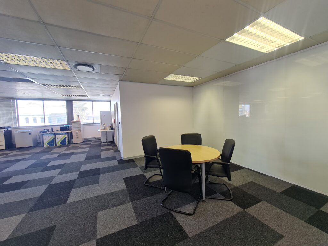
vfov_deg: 89.9
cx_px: 164
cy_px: 123
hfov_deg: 106.2
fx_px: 123
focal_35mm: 13
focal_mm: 2.2
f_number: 2.2
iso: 100
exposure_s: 1/50
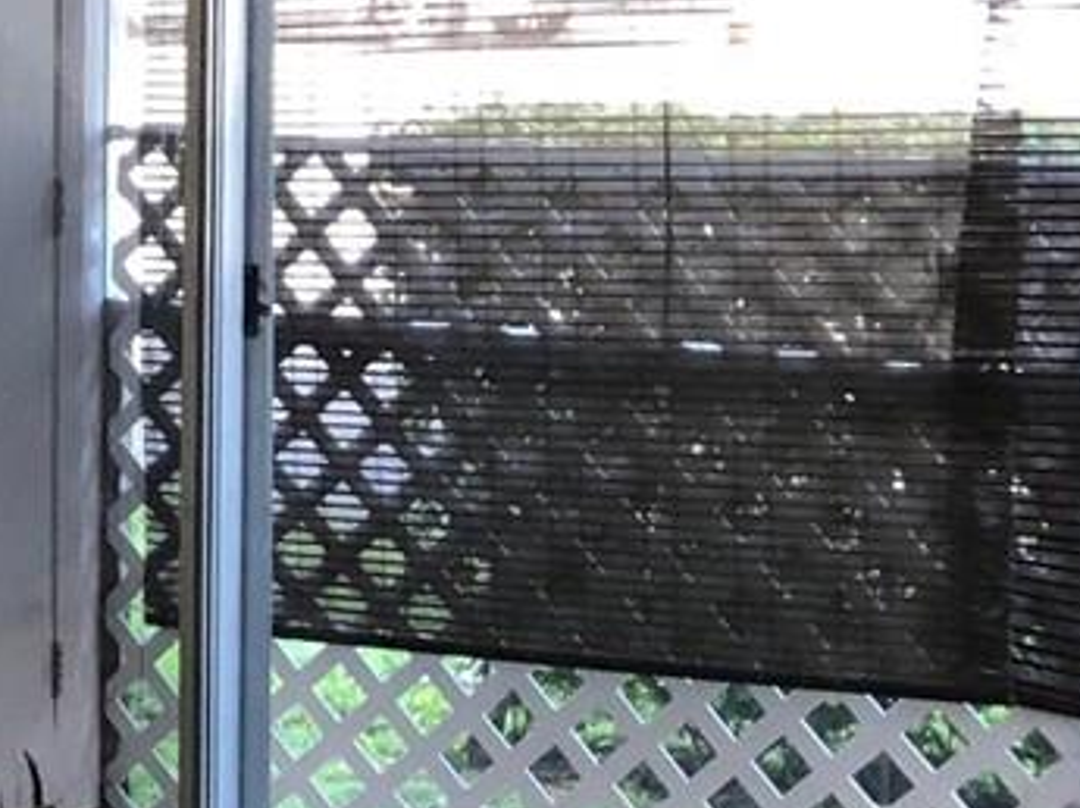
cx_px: -873
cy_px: 448
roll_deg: +0.7
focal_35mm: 130
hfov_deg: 13.6
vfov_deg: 11.4
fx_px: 4052
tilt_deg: -8.9
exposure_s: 1/17
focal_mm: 3.99
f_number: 1.8
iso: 40
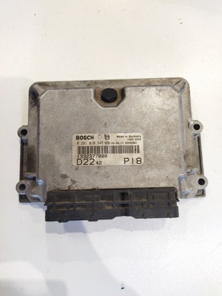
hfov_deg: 51.4
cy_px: 148
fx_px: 231
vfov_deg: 65.3
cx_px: 111
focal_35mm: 27
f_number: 1.79
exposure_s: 1/25
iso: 584
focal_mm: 4.71
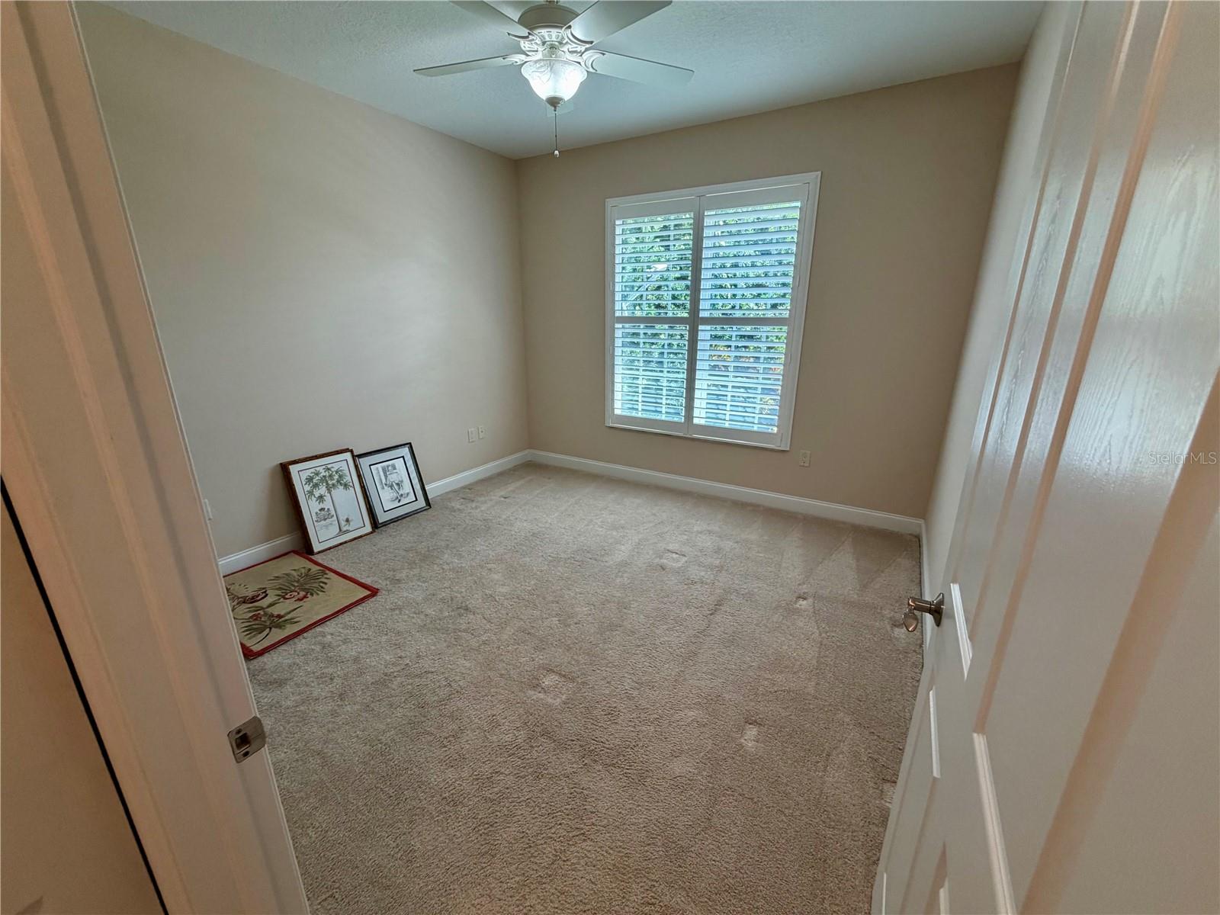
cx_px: 610
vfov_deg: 85.7
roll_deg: -0.1
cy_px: 458
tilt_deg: -16.9
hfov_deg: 102.1
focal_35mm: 14
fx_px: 493
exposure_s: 1/120
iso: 200
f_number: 2.2
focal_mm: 2.22
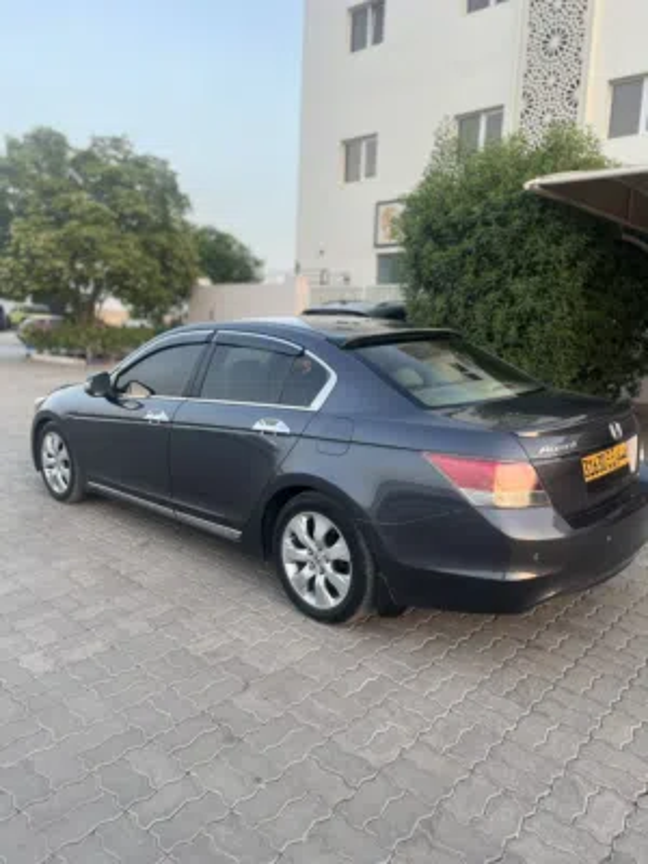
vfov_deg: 67.3
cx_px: 324
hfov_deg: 53.1
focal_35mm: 26
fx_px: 649
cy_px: 432
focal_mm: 5.7
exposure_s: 1/121
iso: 50
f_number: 1.5
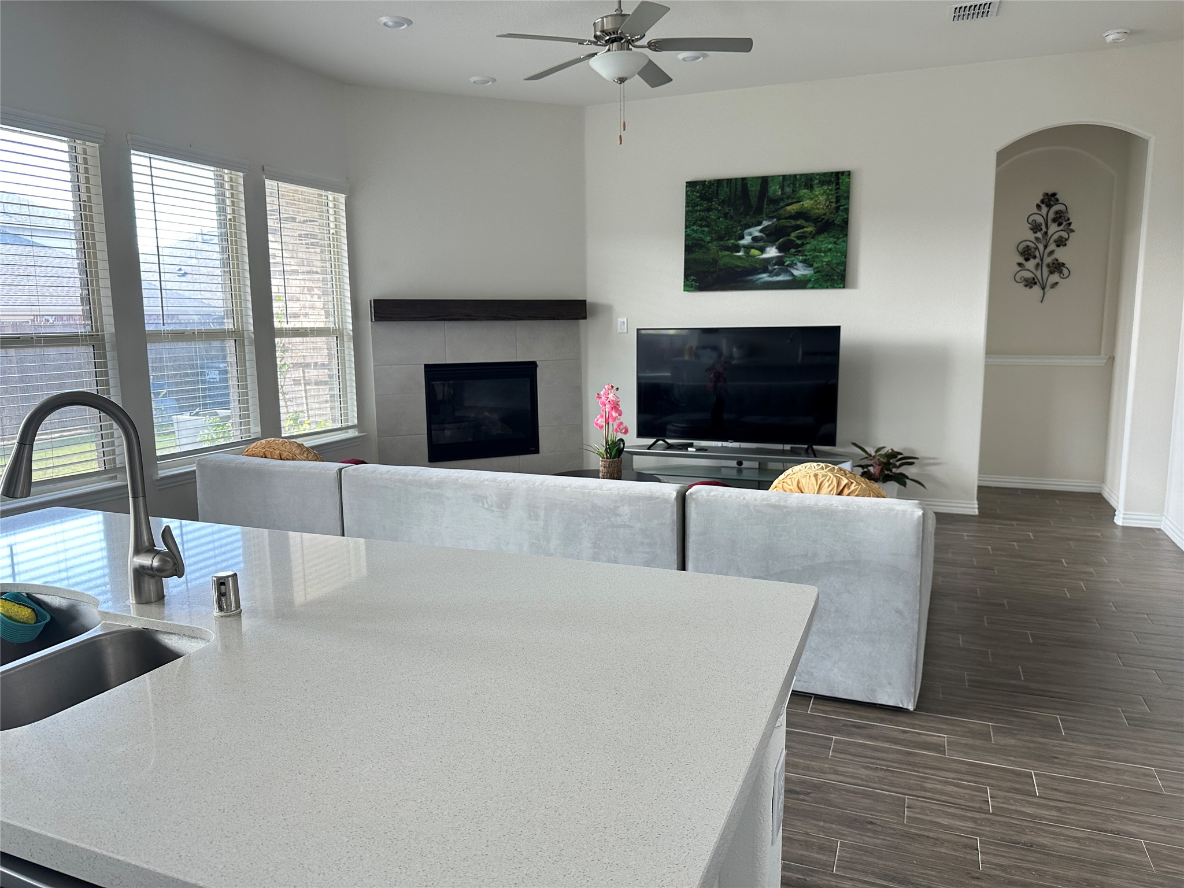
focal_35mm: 24
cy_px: 444
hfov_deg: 71.6
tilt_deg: -8.7
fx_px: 821
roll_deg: +0.6
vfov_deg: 56.8
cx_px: 592
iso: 125
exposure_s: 1/121
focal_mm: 6.86
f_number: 1.78
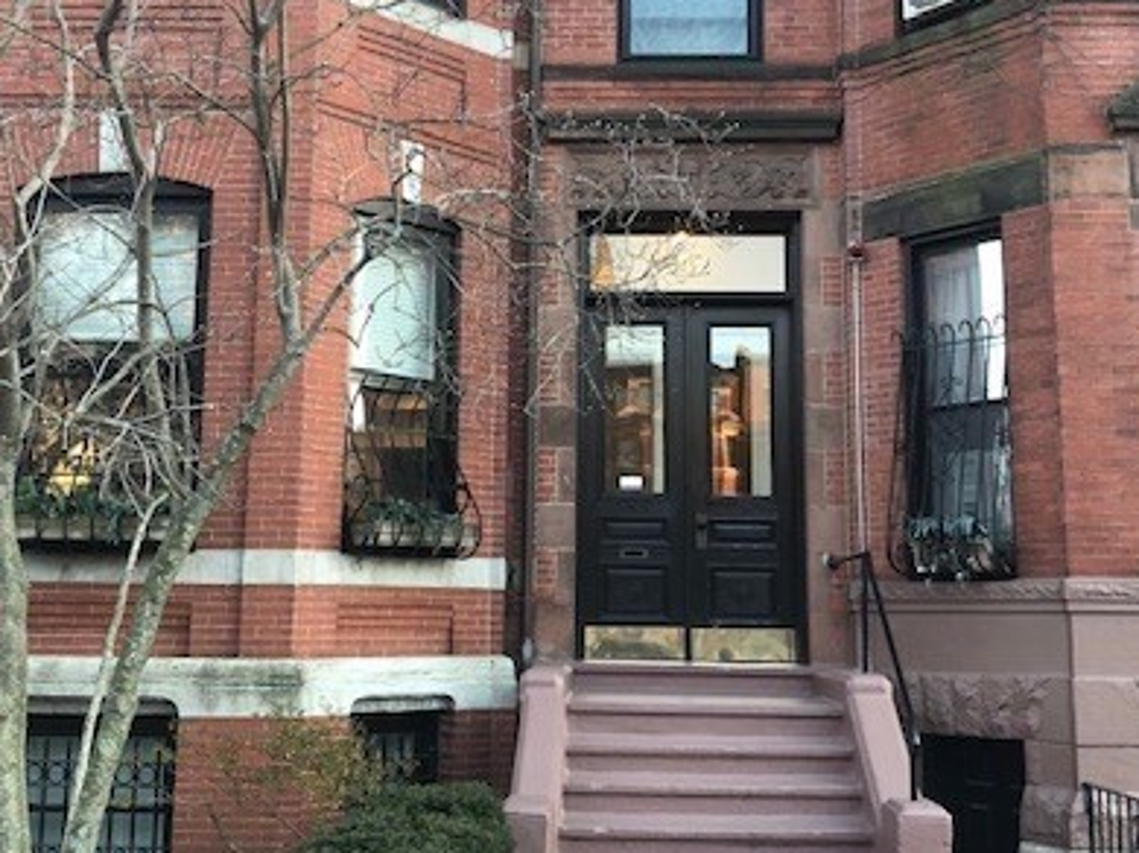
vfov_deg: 31.4
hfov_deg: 41.3
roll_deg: -0.9
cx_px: 567
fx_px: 1513
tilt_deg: +8.8
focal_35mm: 46
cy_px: 371
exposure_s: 1/30
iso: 32
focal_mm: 3.99
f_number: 1.8
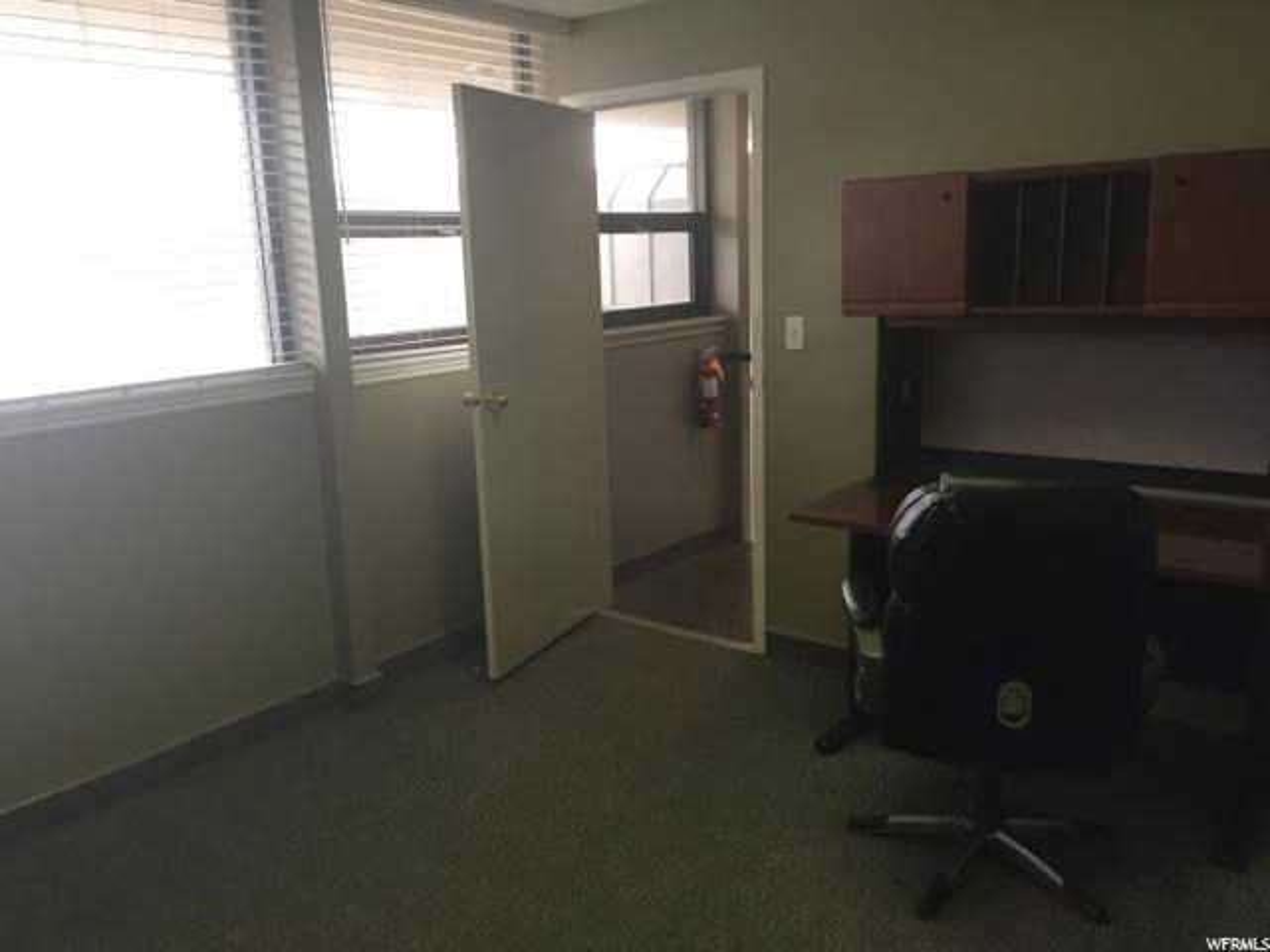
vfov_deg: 48.2
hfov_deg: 61.7
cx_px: 635
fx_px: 1064
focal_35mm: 29
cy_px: 476
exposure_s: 1/30
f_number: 2.2
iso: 40
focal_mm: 4.15
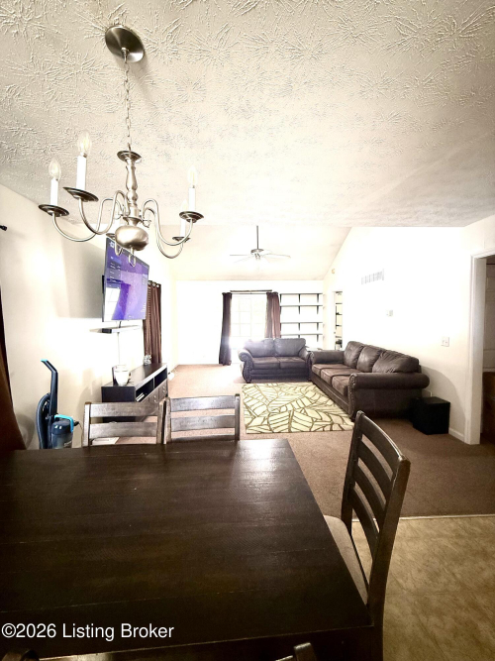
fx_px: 267
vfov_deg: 102.1
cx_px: 248
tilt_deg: -2.9
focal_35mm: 14
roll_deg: +0.5
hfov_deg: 85.7
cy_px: 330
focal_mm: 2.22
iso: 320
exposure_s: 1/93
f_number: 2.2
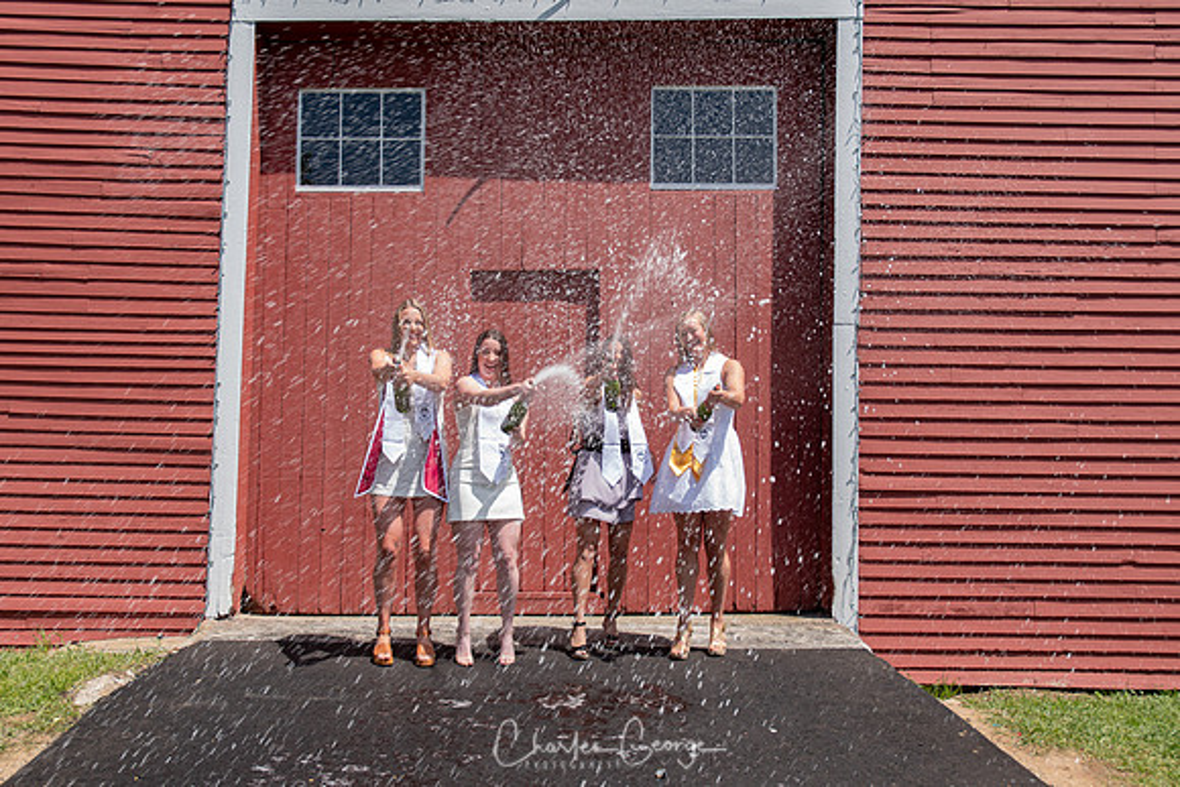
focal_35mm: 38
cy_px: 394
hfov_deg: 51.2
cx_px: 590
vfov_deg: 35.5
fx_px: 1231
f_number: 5.6
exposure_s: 1/250
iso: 100
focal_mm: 25
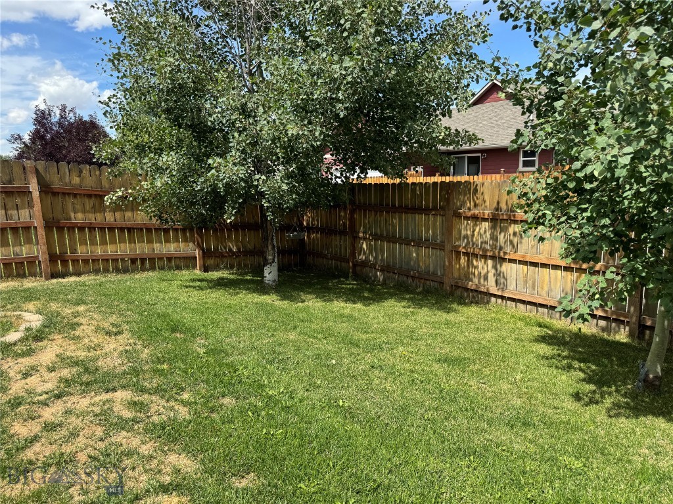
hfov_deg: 71.6
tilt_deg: -9.9
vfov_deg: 56.8
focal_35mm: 24
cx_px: 336
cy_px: 252
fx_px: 467
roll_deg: +1.7
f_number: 1.78
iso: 80
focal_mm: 6.76
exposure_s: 1/2331
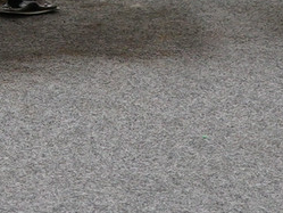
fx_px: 2666
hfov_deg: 6.1
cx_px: -7
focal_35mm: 326
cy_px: -354
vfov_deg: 4.4
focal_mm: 44
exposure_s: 1/60
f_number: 4.5
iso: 640
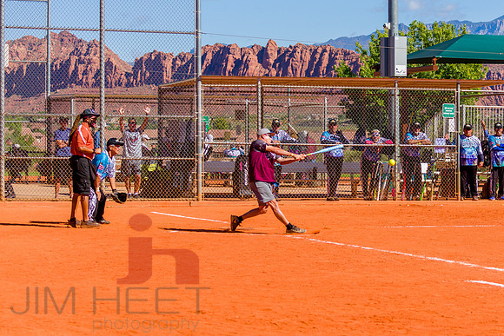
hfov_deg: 17.1
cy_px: 165
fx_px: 1673
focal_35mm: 119
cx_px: 329
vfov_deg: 11.5
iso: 400
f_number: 5.6
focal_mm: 80
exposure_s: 1/1600
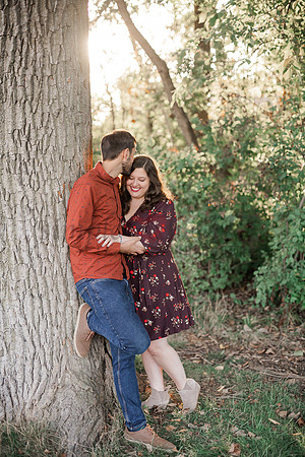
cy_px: 228
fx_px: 635
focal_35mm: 50
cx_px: 152
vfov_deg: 39.6
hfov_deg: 27.0
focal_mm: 50
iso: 500
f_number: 2.5
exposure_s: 1/640
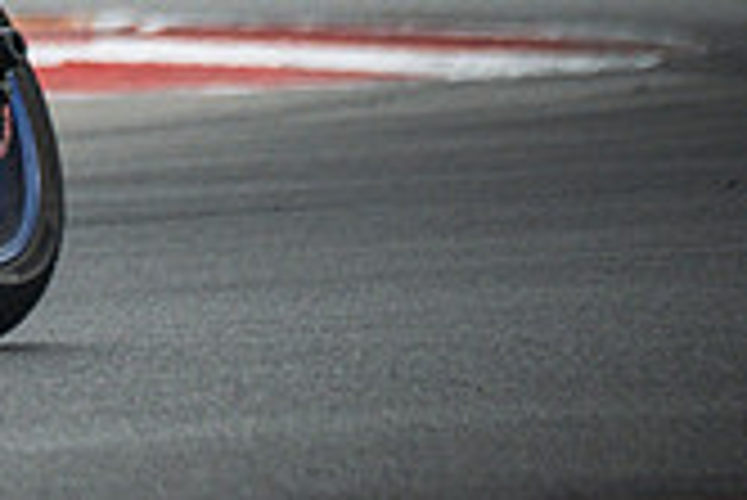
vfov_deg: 0.7
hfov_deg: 1.0
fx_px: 43612
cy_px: -209
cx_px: -544
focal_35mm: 2100
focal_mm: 400
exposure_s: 1/1600
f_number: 5.6
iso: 1600
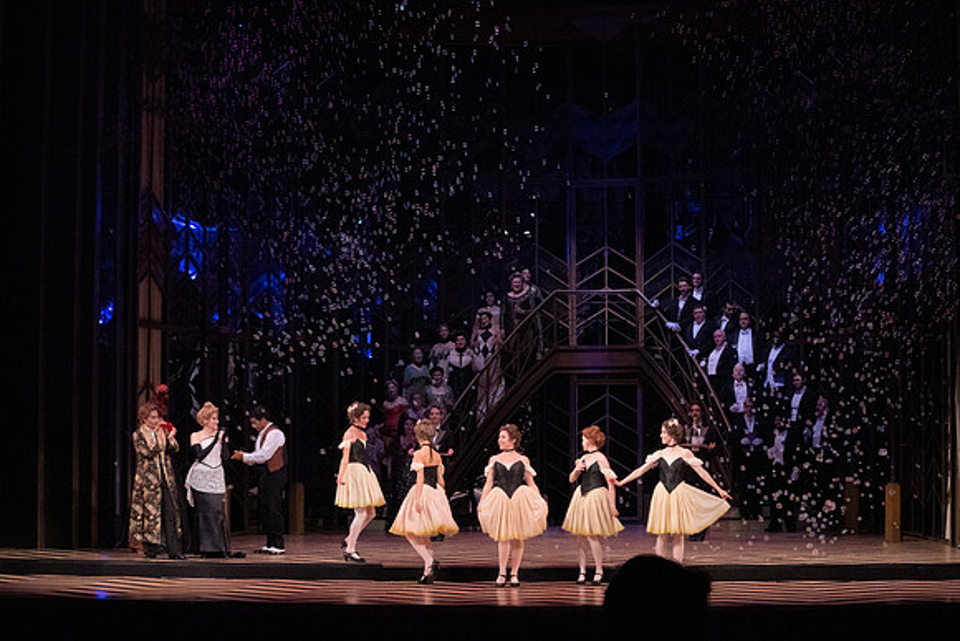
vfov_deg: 19.5
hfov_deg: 28.8
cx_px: 480
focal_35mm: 70
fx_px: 1867
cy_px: 320
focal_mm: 70
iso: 12800
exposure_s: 1/400
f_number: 16
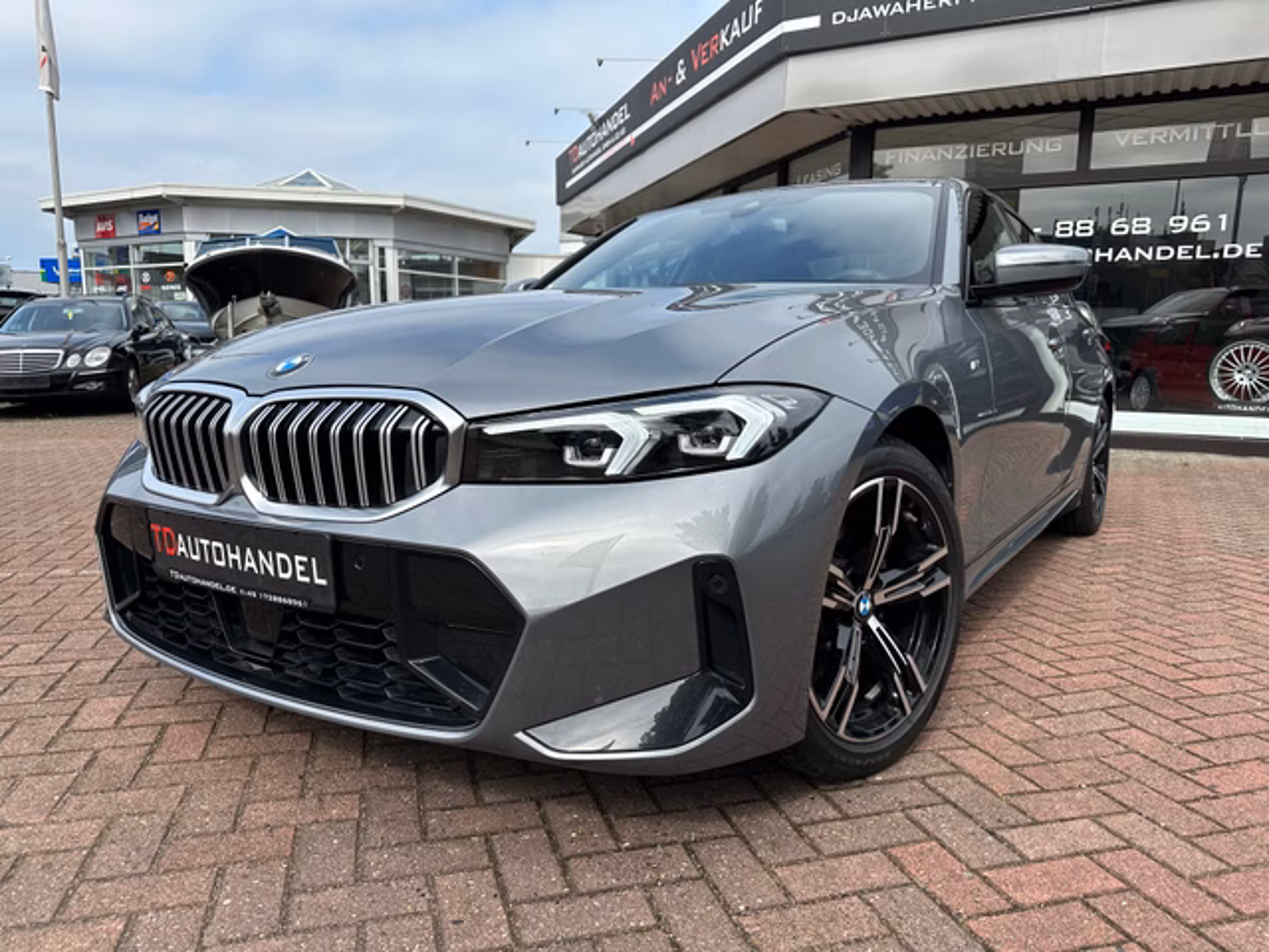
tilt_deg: -8.7
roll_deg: -1.3
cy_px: 476
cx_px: 634
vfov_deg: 56.8
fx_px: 880
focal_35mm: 24
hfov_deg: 71.6
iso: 80
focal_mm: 6.86
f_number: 1.78
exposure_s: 1/2732
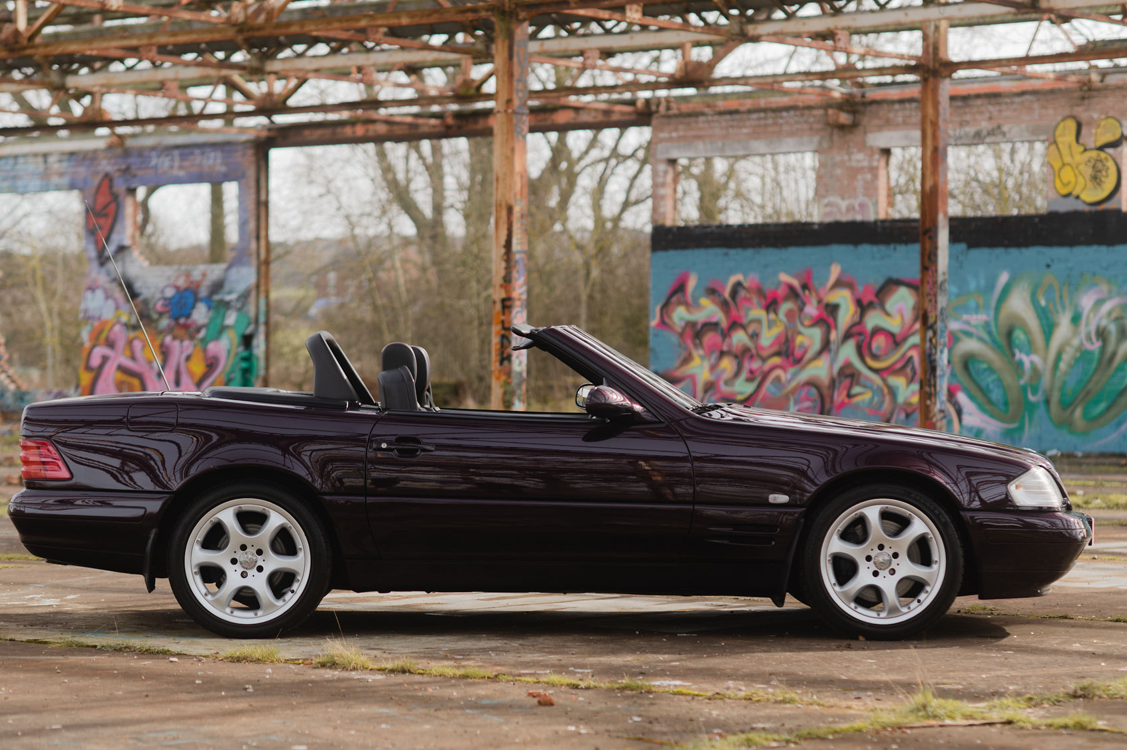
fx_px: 3128
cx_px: 537
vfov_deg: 13.7
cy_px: 428
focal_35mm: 100
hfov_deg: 20.4
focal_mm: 85
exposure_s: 1/320
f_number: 2.8
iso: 100
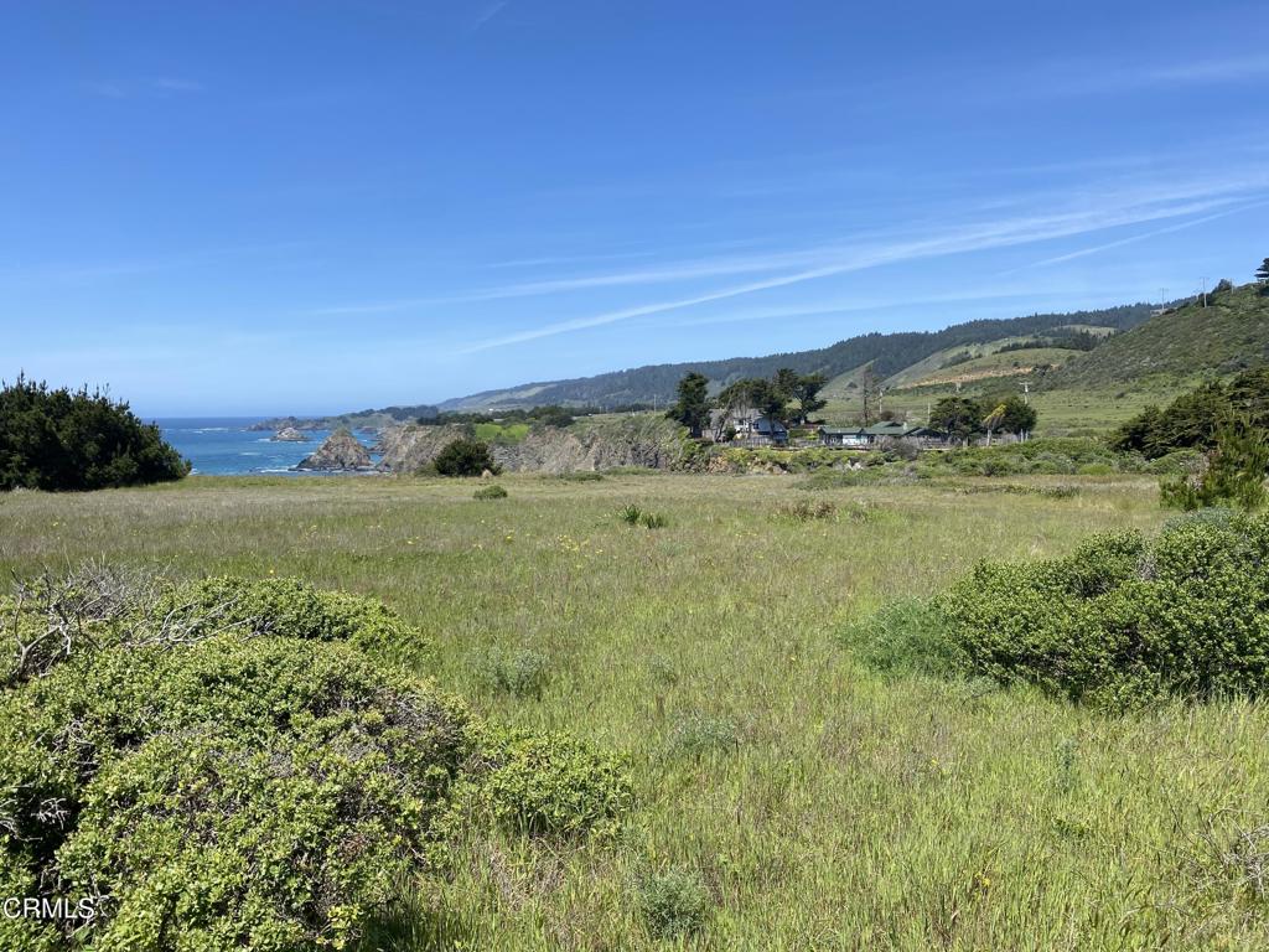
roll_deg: +0.0
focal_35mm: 26
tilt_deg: -3.7
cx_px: 634
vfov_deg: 53.1
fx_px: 953
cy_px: 476
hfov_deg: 67.3
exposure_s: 1/2571
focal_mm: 4.25
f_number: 1.8
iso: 32
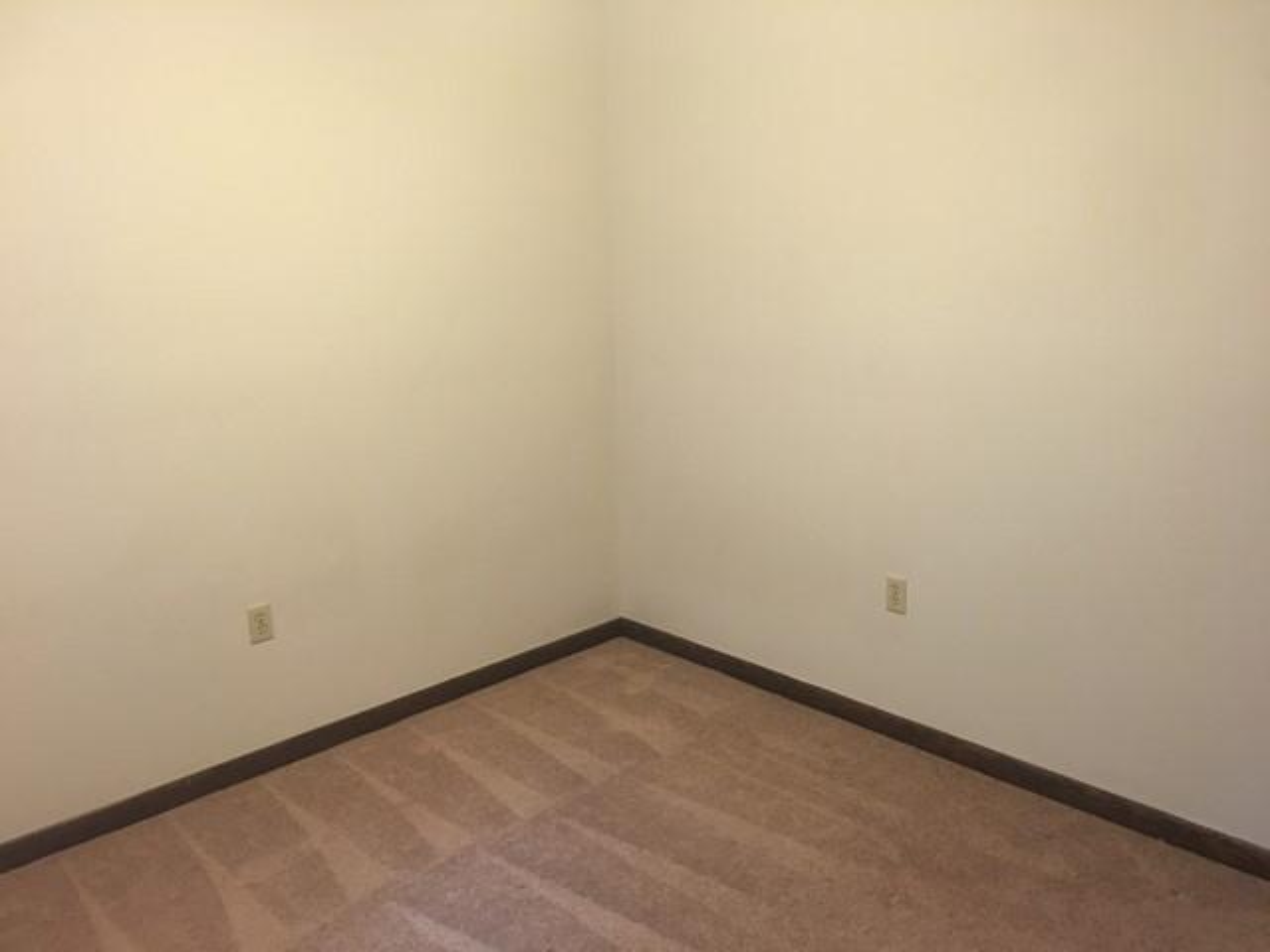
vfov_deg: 48.2
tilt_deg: -11.7
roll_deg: +1.4
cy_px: 476
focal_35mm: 29
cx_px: 635
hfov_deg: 61.7
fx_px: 1064
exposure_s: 1/15
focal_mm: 4.15
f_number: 2.2
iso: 80
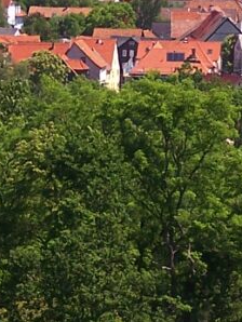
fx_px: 5110
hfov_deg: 2.7
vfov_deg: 3.6
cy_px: -177
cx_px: 50
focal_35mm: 549
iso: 80
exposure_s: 1/180
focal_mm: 19.4
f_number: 3.2
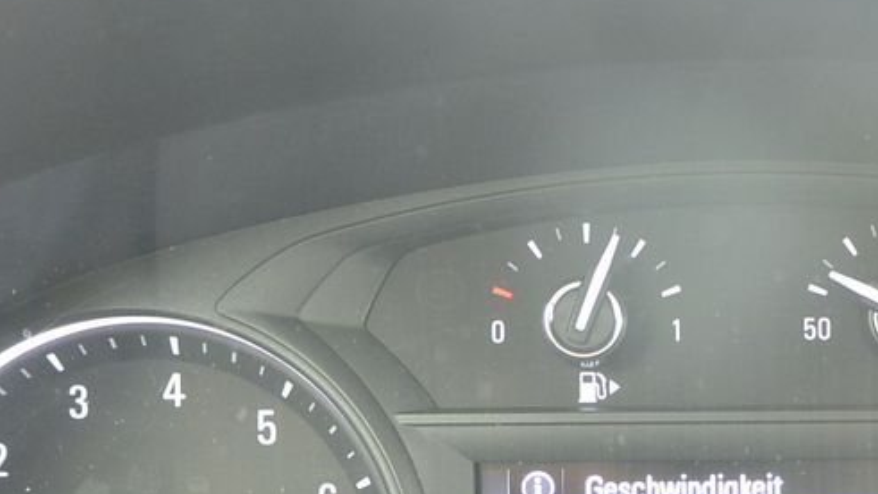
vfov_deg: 19.9
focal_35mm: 59
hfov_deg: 34.3
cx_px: 713
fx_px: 1373
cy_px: 470
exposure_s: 1/40
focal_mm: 10
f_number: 3.5
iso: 800
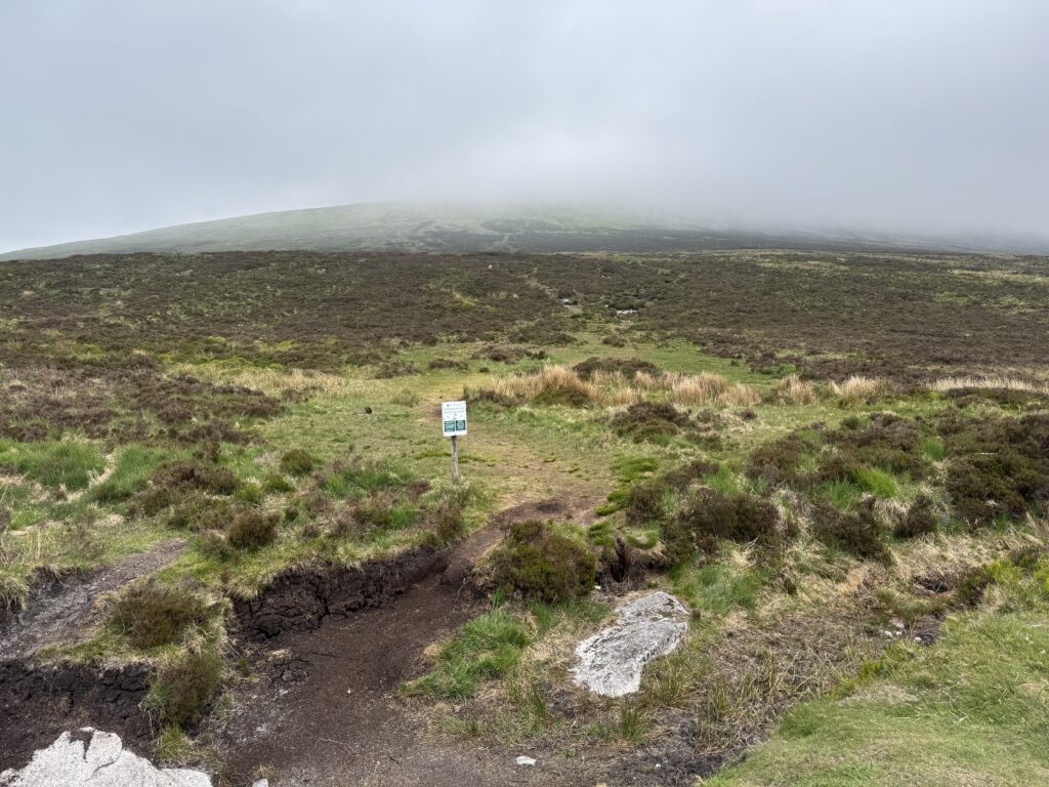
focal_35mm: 24
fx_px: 727
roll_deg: +2.2
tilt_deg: -4.7
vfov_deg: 56.8
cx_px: 524
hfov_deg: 71.6
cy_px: 394
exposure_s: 1/2415
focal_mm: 6.76
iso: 80
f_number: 1.78
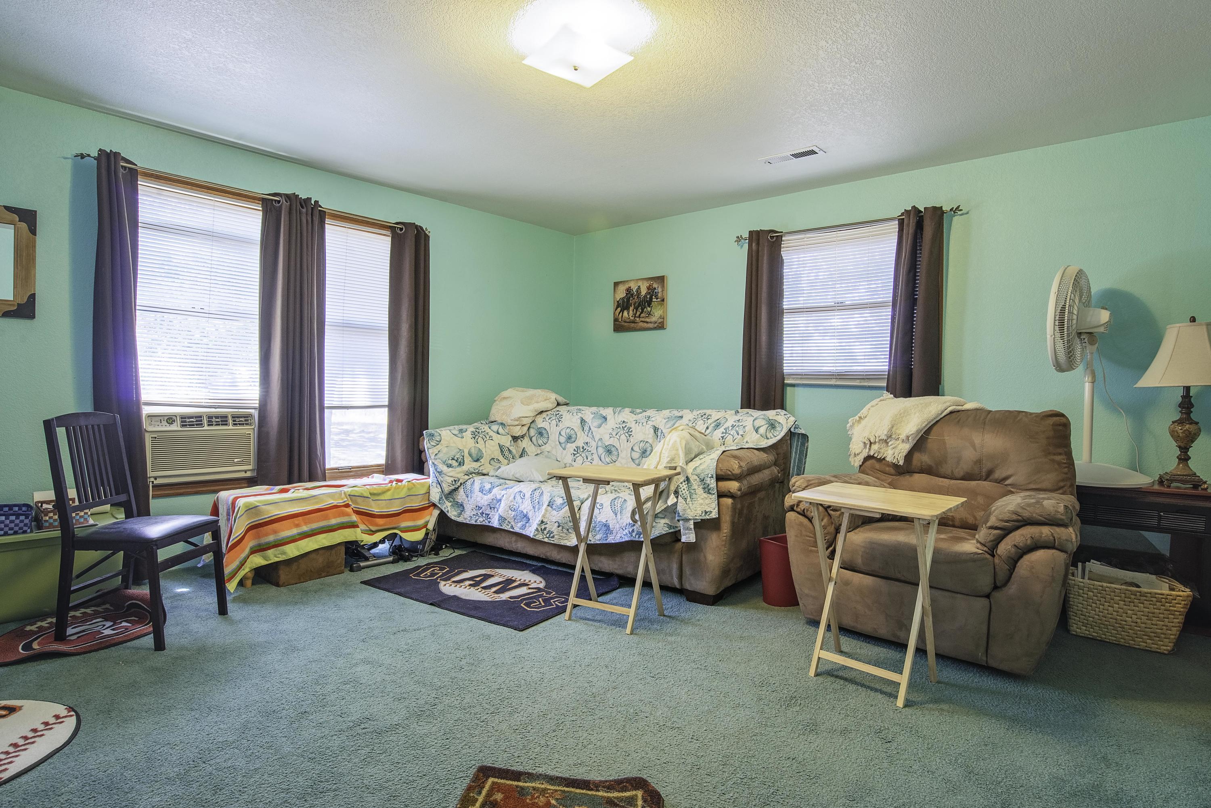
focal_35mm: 18
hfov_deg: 90.0
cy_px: 404
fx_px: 606
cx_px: 606
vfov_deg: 67.4
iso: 400
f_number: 9
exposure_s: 1/25
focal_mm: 18
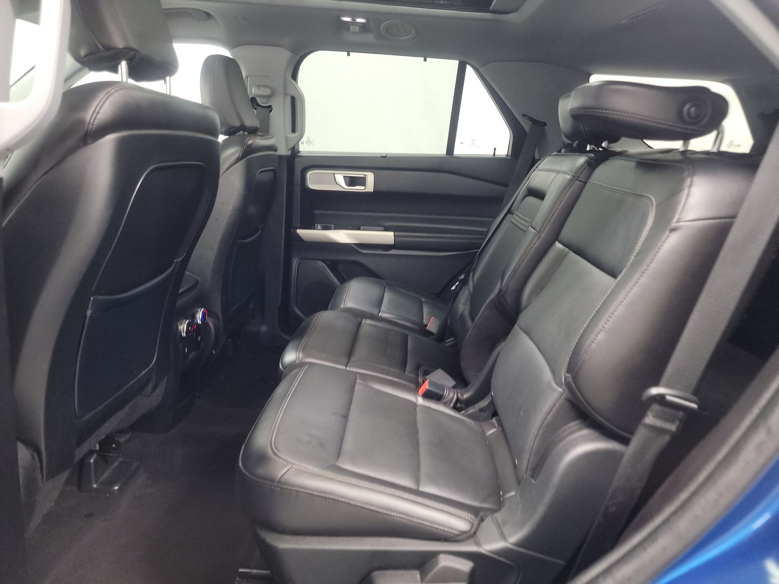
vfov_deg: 56.8
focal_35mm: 24
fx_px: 540
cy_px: 292
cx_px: 390
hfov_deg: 71.6
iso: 984
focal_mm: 6.7
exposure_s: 1/14
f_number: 1.8
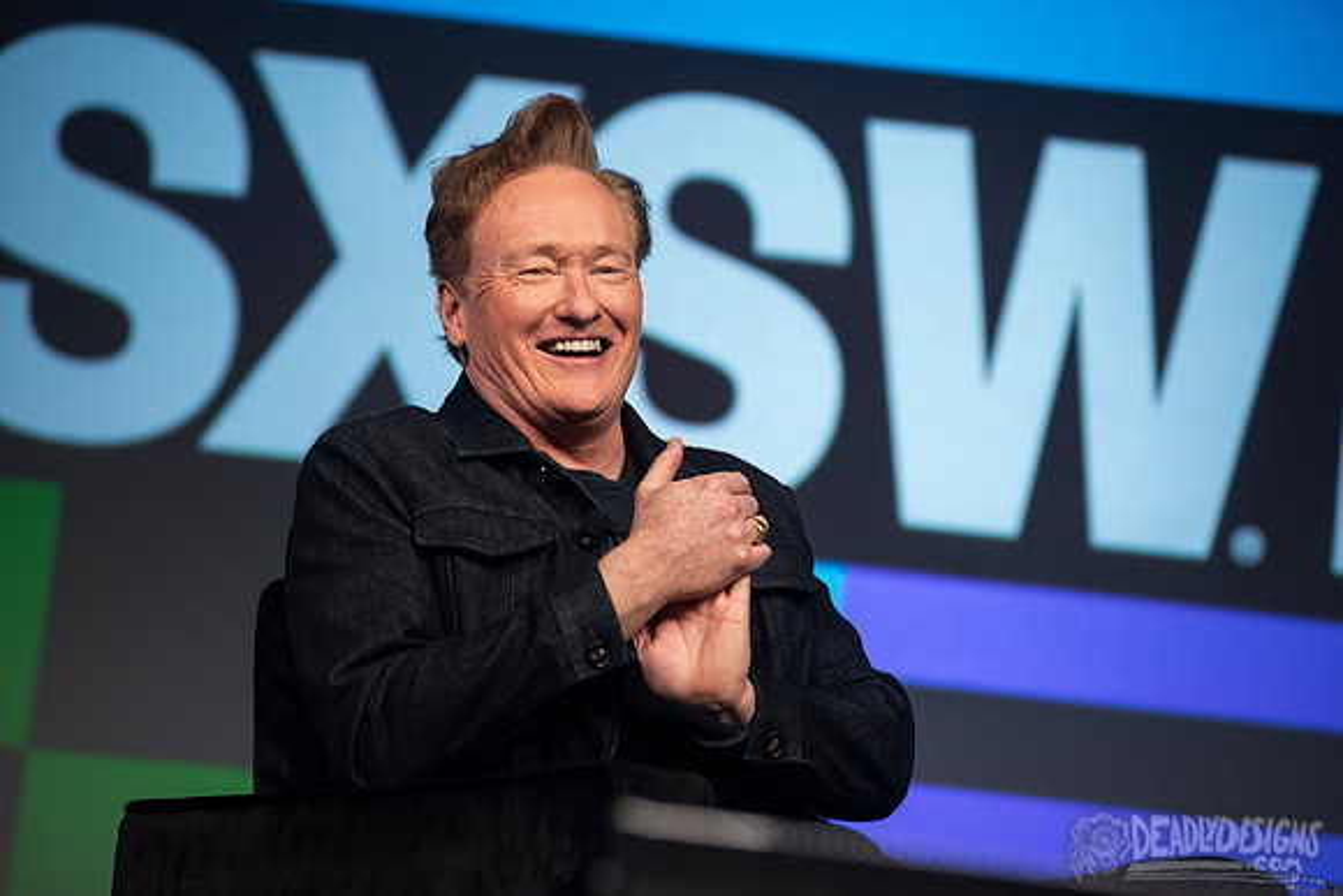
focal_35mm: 177
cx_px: 647
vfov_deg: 7.8
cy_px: 407
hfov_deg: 11.6
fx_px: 6609
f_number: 4
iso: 1250
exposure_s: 1/320
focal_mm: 160
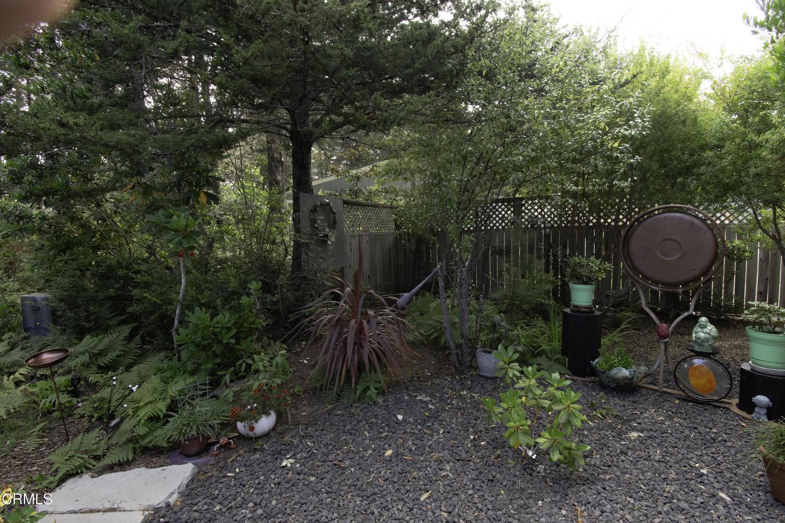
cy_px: 262
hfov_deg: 95.0
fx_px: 360
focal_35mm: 16
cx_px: 392
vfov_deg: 72.1
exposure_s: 1/400
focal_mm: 11
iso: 500
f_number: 8
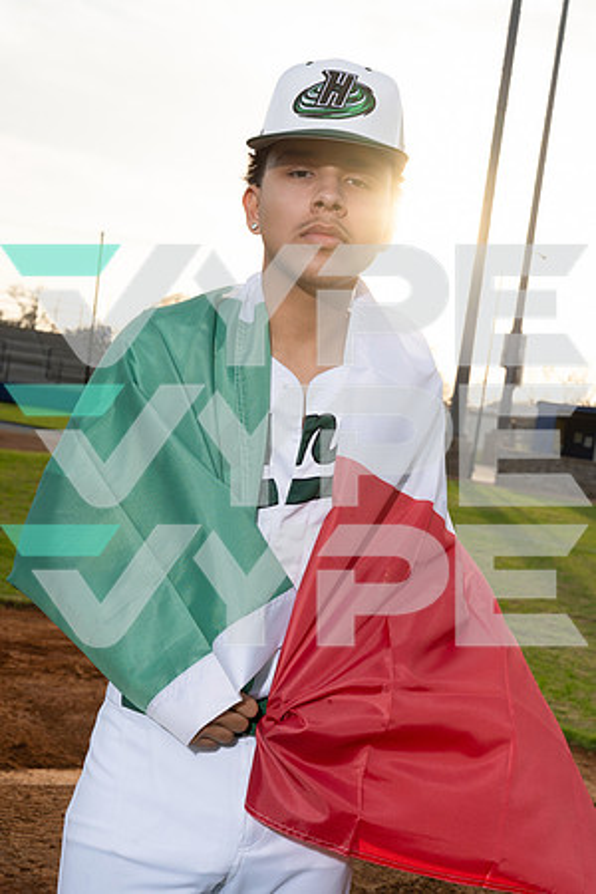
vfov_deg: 42.7
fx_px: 1142
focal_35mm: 46
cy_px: 447
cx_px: 298
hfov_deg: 29.2
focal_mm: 46
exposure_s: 1/250
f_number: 9
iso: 250
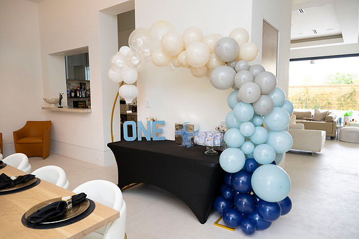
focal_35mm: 24
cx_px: 180
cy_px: 120
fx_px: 239
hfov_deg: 73.7
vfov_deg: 53.2
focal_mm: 24
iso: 800
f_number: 4.5
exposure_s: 1/125
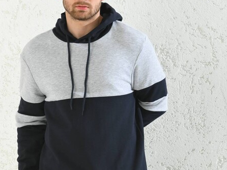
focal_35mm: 267
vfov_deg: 5.6
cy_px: 112
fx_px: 1750
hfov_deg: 7.4
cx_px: 100
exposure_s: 1/160
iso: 125
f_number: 7.1
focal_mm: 165
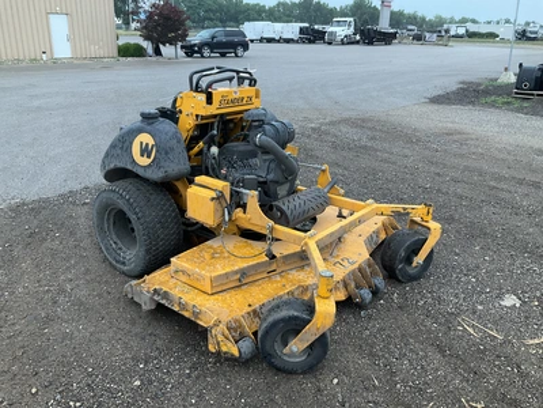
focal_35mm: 29
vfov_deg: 48.2
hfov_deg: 61.7
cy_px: 204
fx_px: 455
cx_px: 272
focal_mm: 3
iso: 64
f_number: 1.8
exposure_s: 1/116
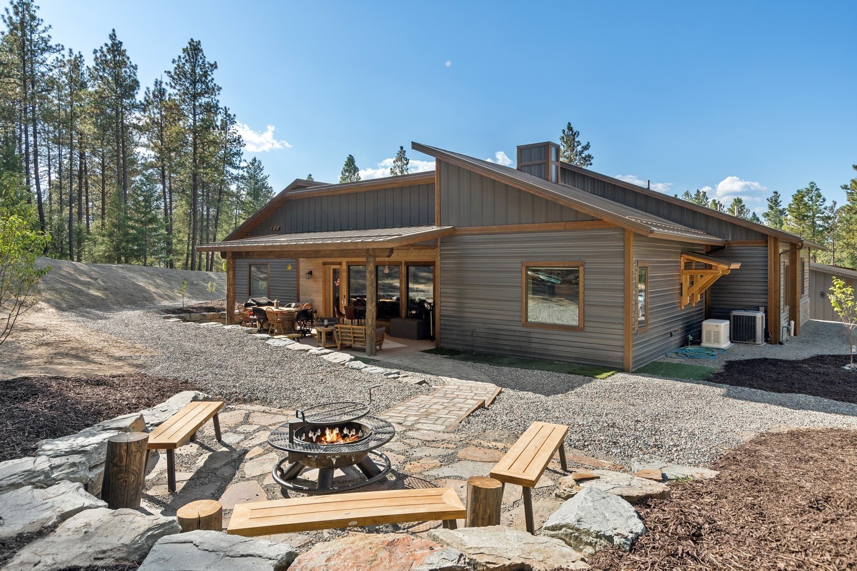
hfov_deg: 81.2
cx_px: 428
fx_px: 500
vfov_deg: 59.5
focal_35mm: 21
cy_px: 286
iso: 100
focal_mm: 14
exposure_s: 1/400
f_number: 6.3
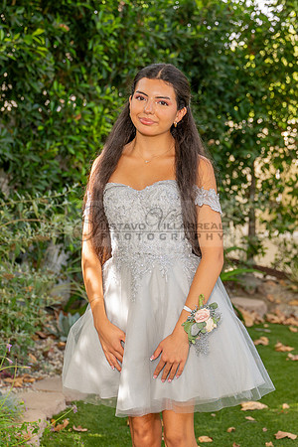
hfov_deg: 15.2
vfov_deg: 22.6
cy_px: 224
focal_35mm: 90
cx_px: 92
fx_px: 1117
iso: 200
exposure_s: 1/200
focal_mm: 60
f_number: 4
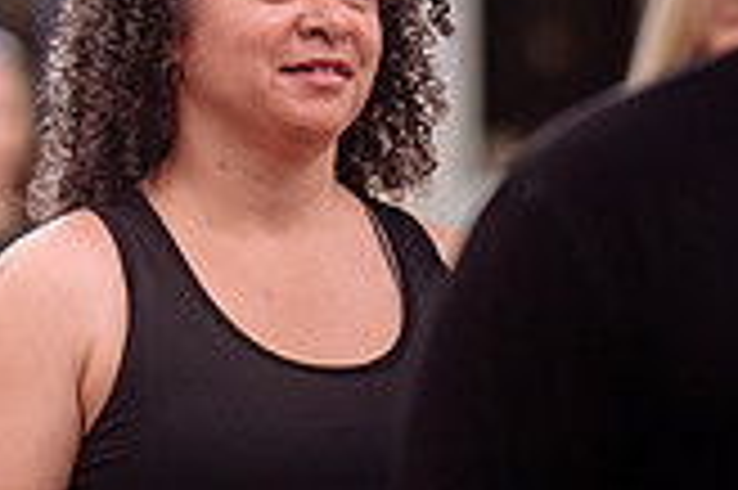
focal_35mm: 449
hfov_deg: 4.6
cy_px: 330
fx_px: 9195
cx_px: 347
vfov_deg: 3.1
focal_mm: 105
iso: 800
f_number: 1.8
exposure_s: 1/250
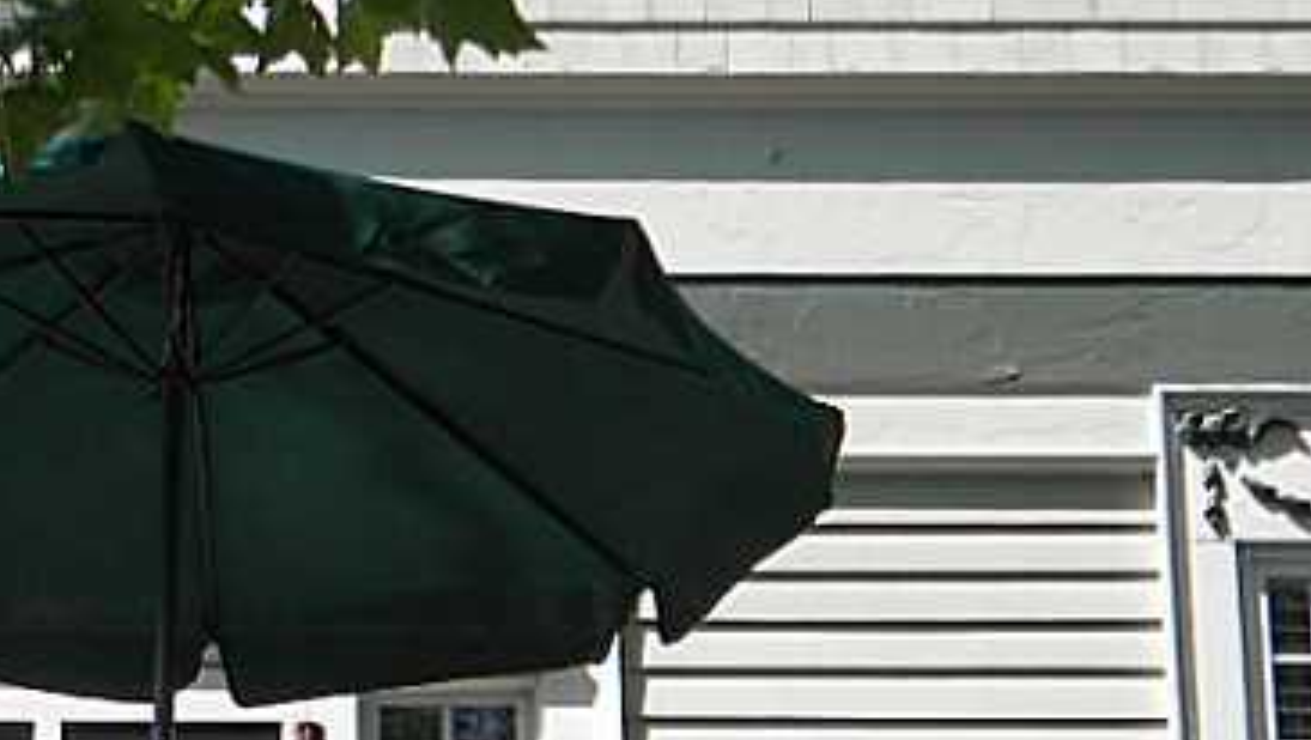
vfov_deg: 6.1
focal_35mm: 198
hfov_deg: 10.8
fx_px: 6889
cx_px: -11
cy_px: 869
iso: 80
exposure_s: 1/376
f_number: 4.5
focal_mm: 15.1
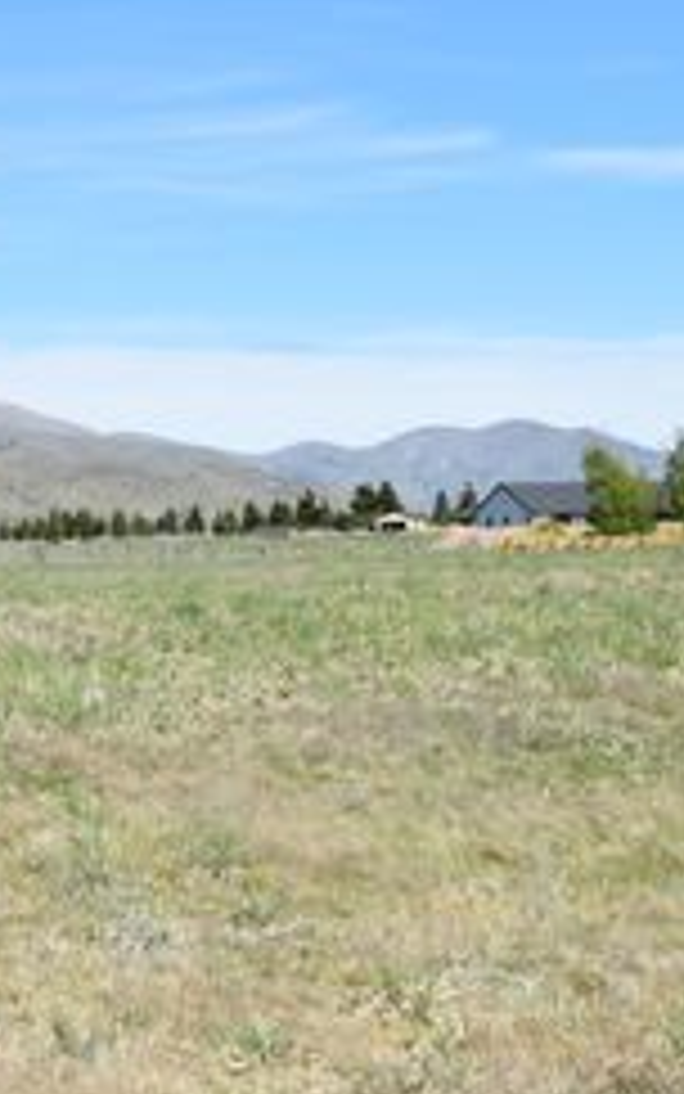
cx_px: -302
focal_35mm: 71
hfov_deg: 16.9
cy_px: 466
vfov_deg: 28.9
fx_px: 2116
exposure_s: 1/400
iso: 200
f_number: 10
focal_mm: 24
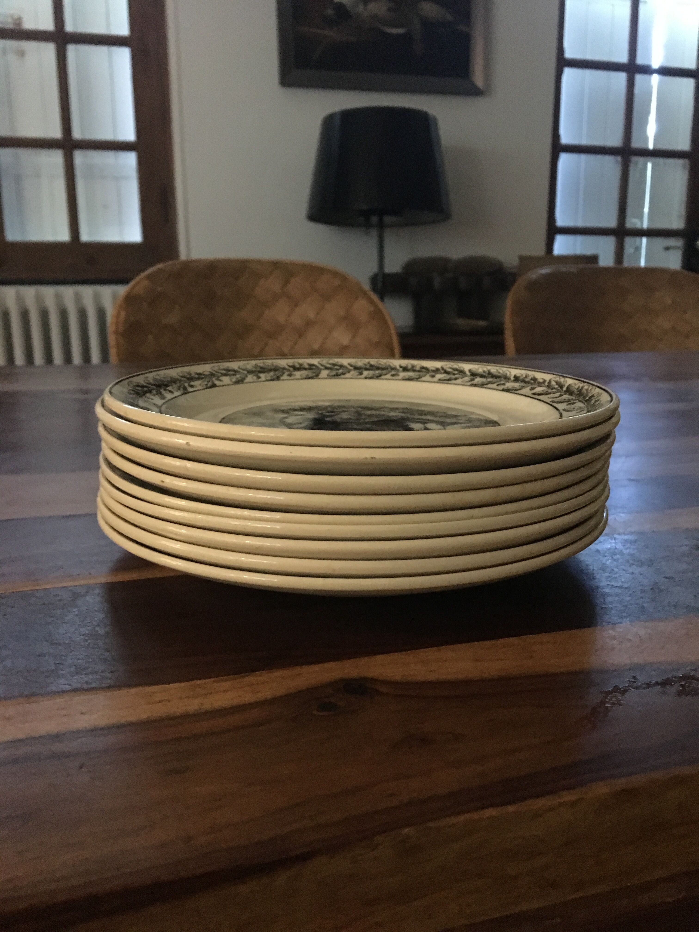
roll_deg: -0.3
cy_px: 466
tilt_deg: -12.6
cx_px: 350
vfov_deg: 61.7
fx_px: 781
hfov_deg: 48.2
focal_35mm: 29
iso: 640
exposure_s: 1/17
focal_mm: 4.15
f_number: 2.2
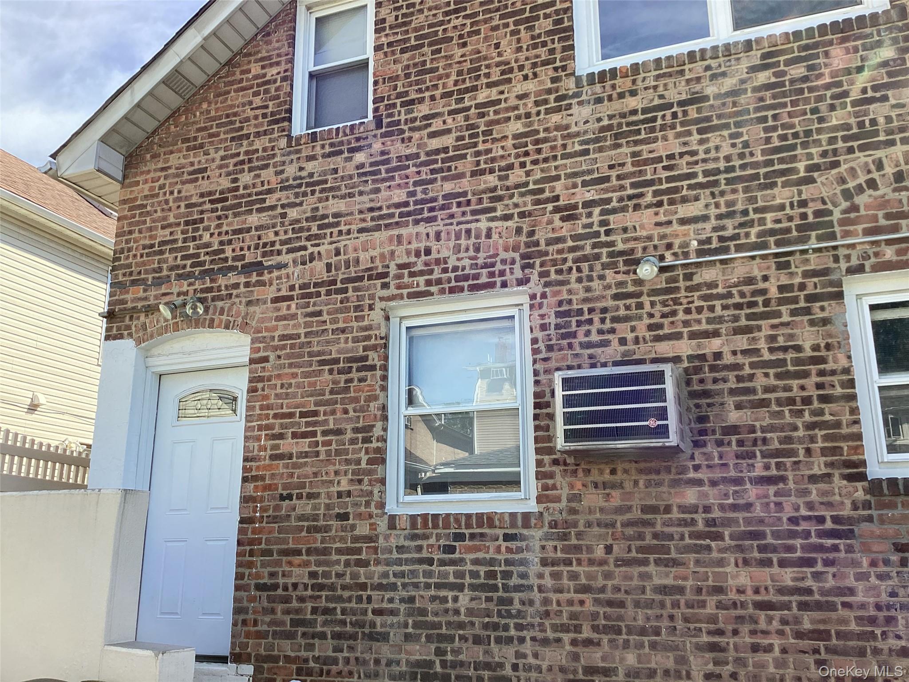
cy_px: 341
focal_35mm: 31
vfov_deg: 45.4
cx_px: 454
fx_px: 814
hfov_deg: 58.4
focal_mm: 3.3
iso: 25
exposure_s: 1/403
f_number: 2.4
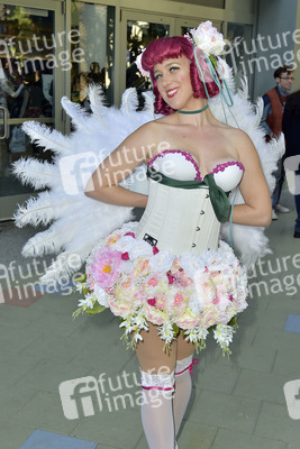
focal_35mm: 40
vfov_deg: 48.4
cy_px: 224
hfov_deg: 33.4
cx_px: 150
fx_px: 500
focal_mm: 40
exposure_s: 1/250
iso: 250
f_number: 6.3
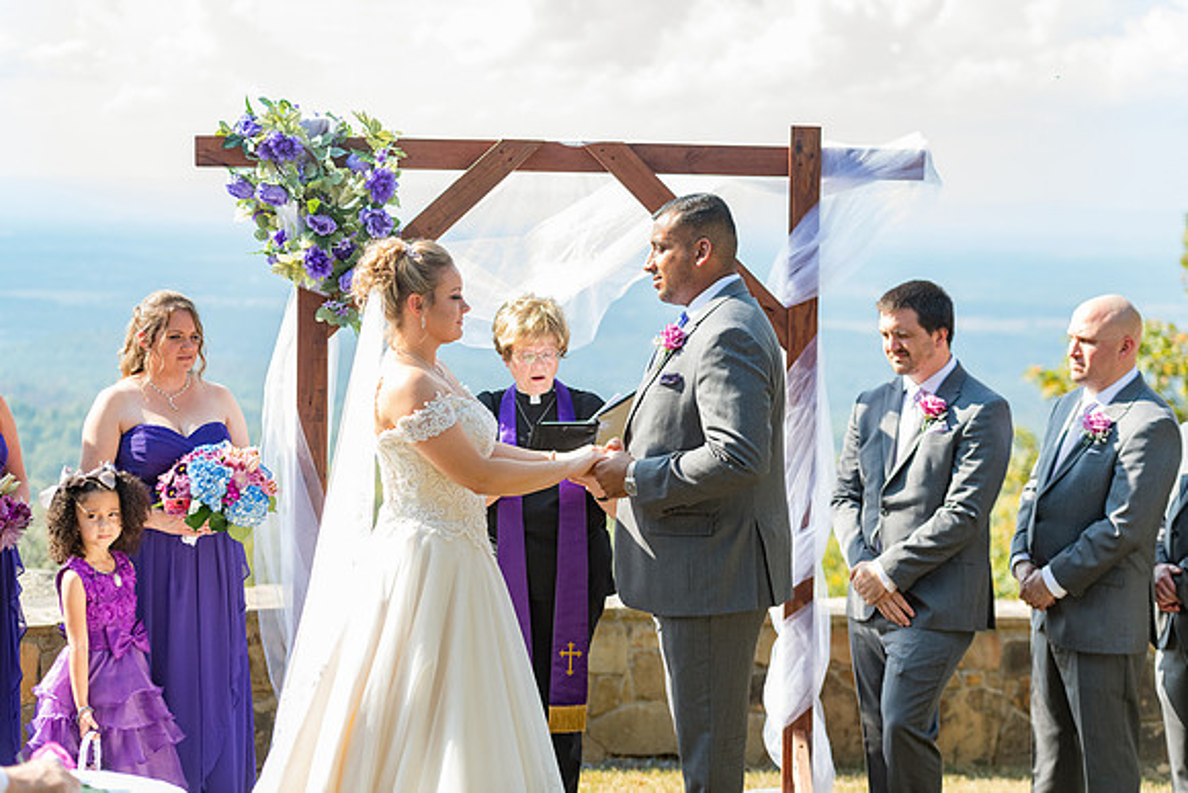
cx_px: 594
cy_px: 396
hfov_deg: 28.8
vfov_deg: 19.5
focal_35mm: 70
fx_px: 2310
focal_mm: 70
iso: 640
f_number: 3.2
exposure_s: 1/1600
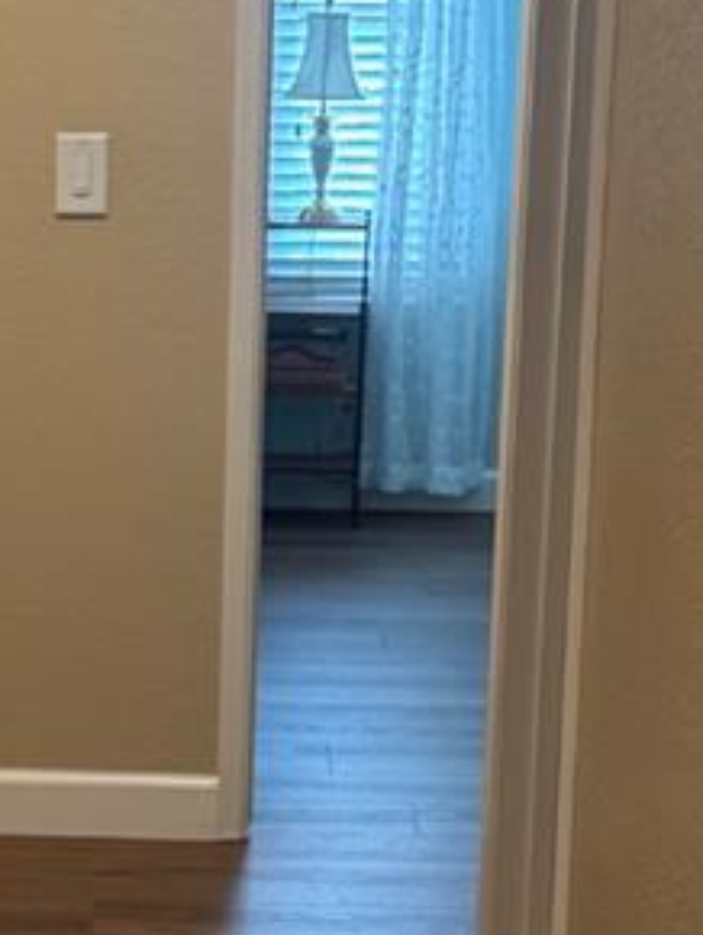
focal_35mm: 124
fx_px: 3353
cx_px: 50
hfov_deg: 11.9
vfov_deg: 15.8
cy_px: 717
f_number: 1.78
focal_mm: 6.76
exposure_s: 1/60
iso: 320
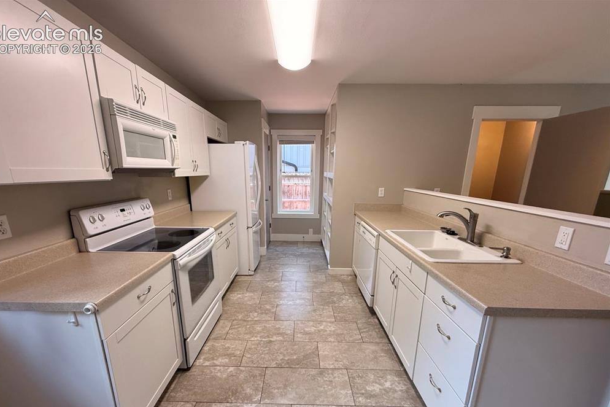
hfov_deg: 100.4
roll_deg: +0.6
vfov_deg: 76.8
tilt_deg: -12.9
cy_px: 235
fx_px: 254
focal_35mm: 15
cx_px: 297
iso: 125
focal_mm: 2.22
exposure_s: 1/120
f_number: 2.2
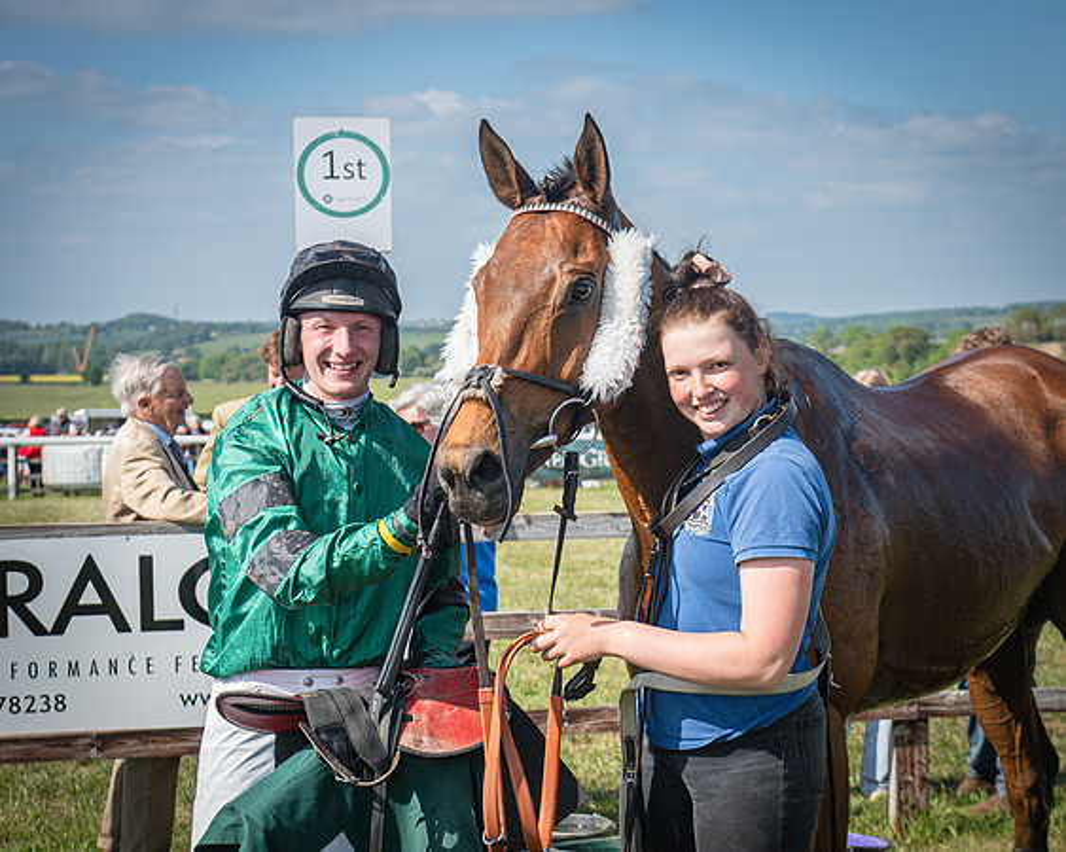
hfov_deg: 27.7
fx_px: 2156
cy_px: 427
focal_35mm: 68
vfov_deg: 22.4
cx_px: 625
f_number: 4
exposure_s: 1/1400
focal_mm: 40
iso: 320
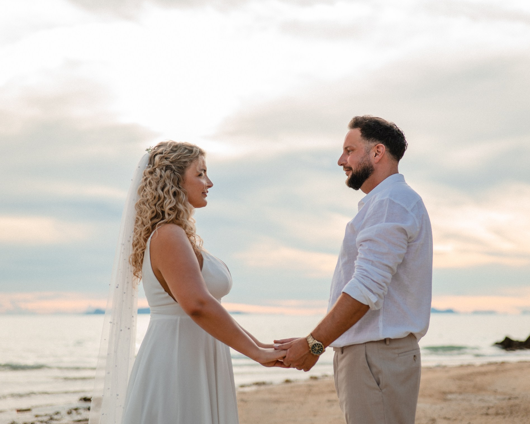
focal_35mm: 60
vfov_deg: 25.4
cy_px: 210
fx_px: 941
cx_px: 289
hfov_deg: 31.4
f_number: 2
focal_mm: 50
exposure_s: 1/400
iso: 100
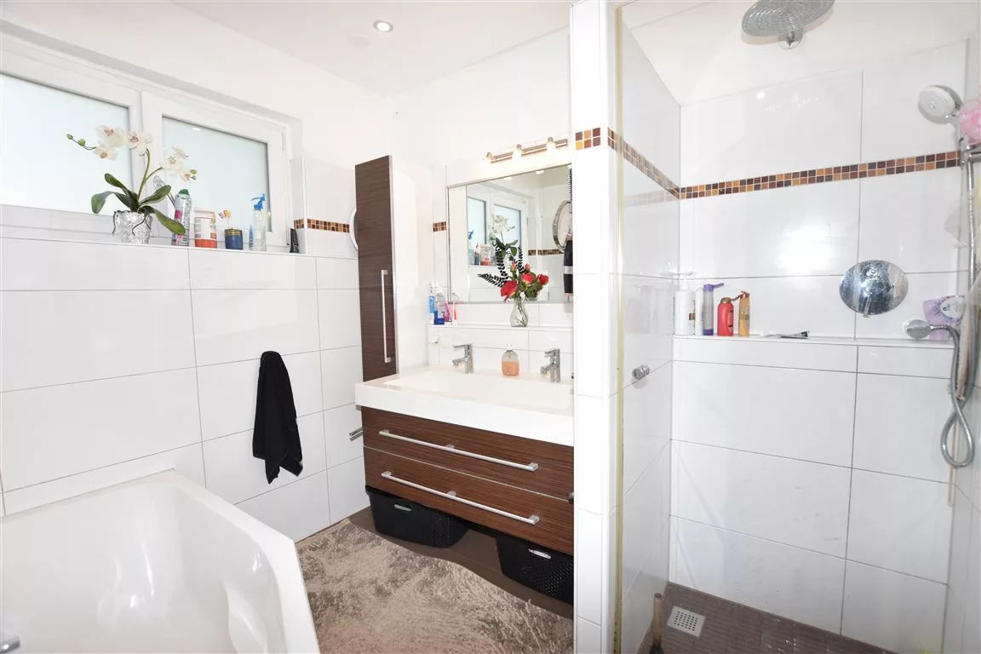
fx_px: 409
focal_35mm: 15
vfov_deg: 77.3
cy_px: 327
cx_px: 490
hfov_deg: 100.4
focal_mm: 10
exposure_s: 1/125
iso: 200
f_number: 5.6
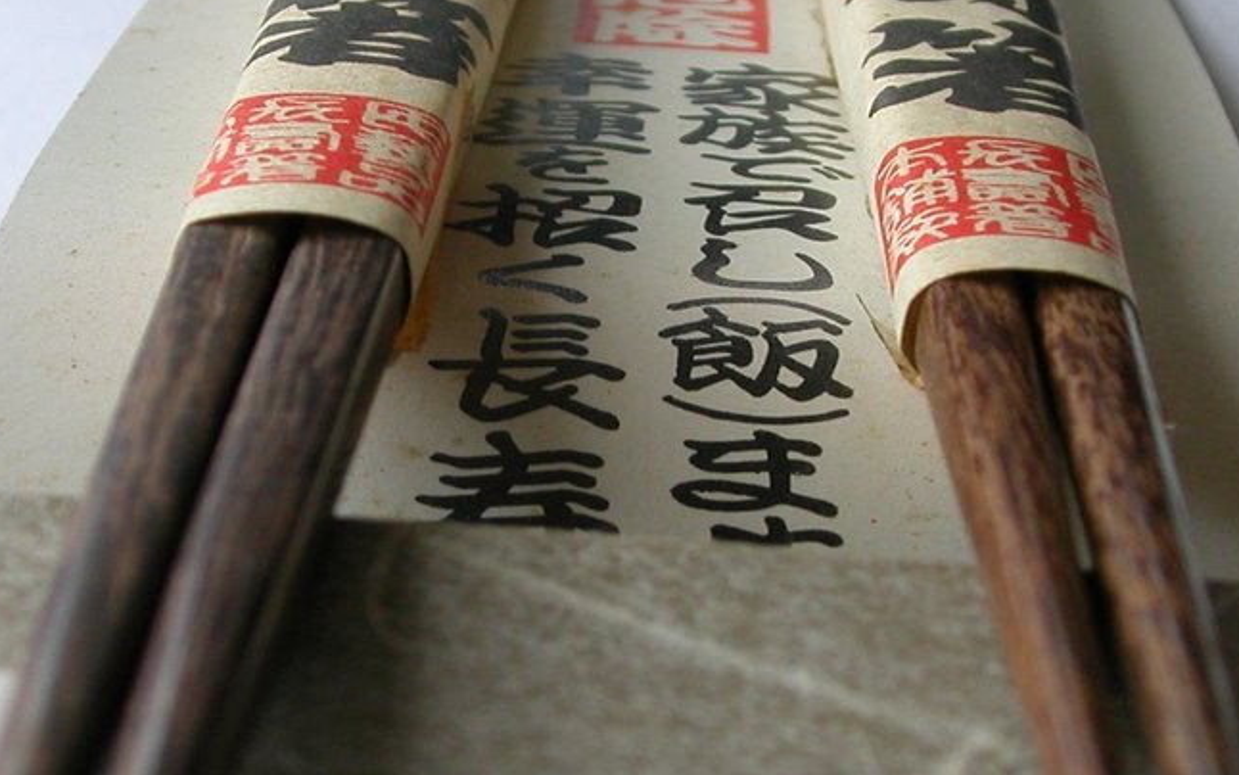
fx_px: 3546
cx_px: 631
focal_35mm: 105
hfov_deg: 19.8
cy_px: 485
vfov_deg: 12.5
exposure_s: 1/49.5
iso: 100
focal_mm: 9.7
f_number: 3.5
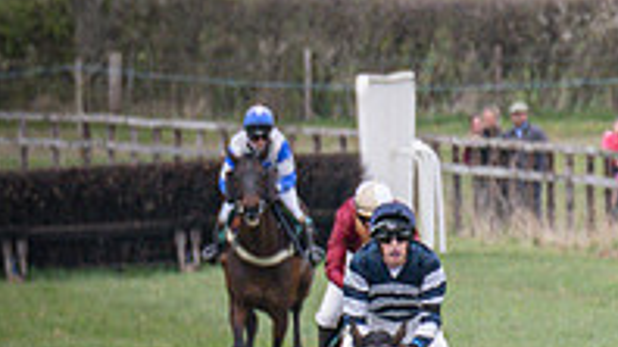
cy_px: 387
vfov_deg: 0.7
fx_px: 28212
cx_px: 1547
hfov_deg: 1.3
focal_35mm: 1723
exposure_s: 1/800
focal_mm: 200
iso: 400
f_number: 5
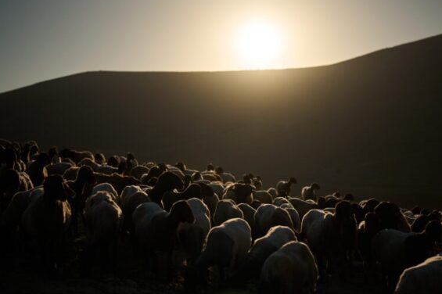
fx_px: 834
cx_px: 250
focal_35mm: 68
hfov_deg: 29.6
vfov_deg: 20.0
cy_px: 170
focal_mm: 50
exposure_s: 1/20000
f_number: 1.4
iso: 100
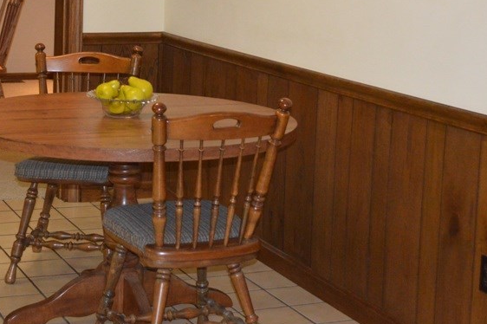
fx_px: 1109
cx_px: 159
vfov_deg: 16.4
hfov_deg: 24.6
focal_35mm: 82
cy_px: 41
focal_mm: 30
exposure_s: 1/60
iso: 2200
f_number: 4.5
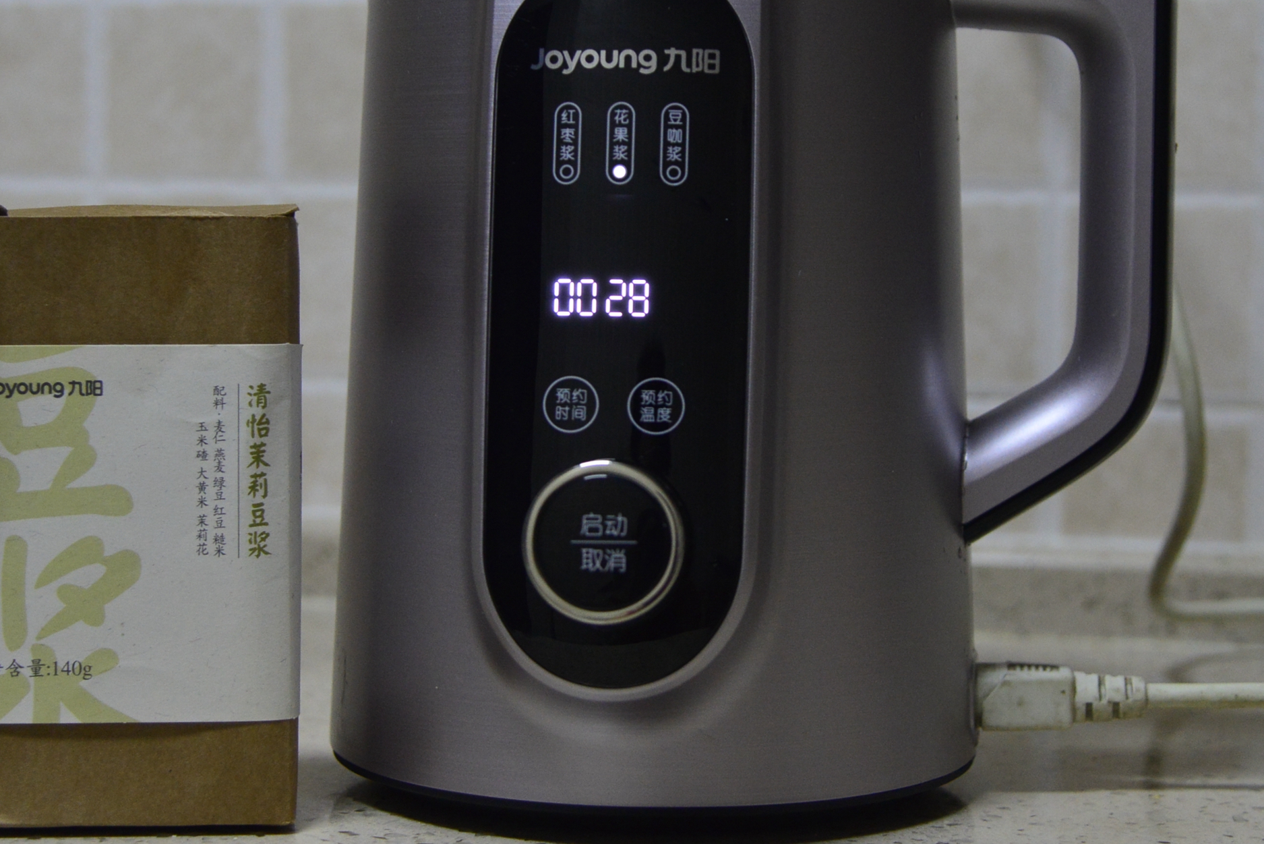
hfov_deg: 25.4
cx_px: 620
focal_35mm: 80
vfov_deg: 17.0
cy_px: 264
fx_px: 2809
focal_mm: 50
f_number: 4
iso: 3200
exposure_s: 1/100
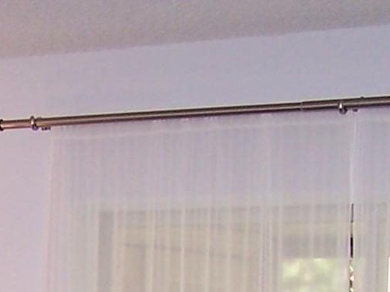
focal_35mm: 175
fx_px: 1972
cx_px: -40
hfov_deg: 11.1
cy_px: 585
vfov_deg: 8.1
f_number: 2.8
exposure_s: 1/60
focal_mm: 6.3
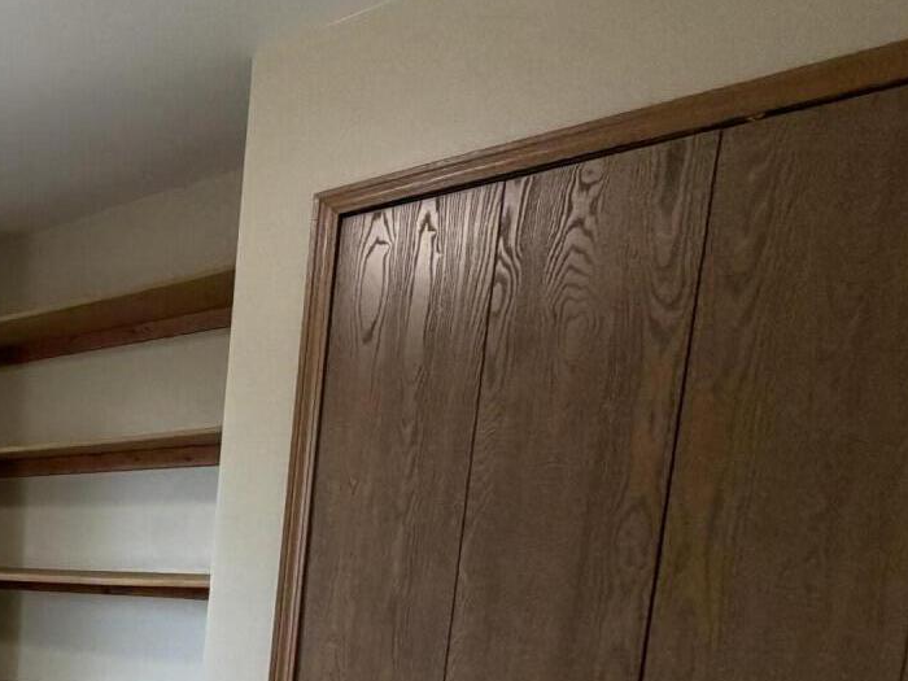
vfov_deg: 32.9
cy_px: 687
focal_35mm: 40
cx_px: -314
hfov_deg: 32.7
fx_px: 1049
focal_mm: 2.22
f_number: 2.2
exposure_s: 1/60
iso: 250
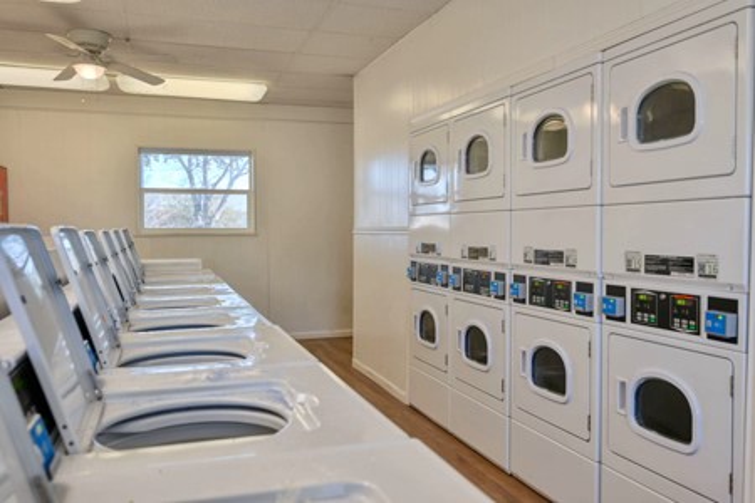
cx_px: 378
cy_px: 252
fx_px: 629
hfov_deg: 61.9
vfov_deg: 43.6
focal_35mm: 30
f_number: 4
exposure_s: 1/125
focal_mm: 30
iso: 250
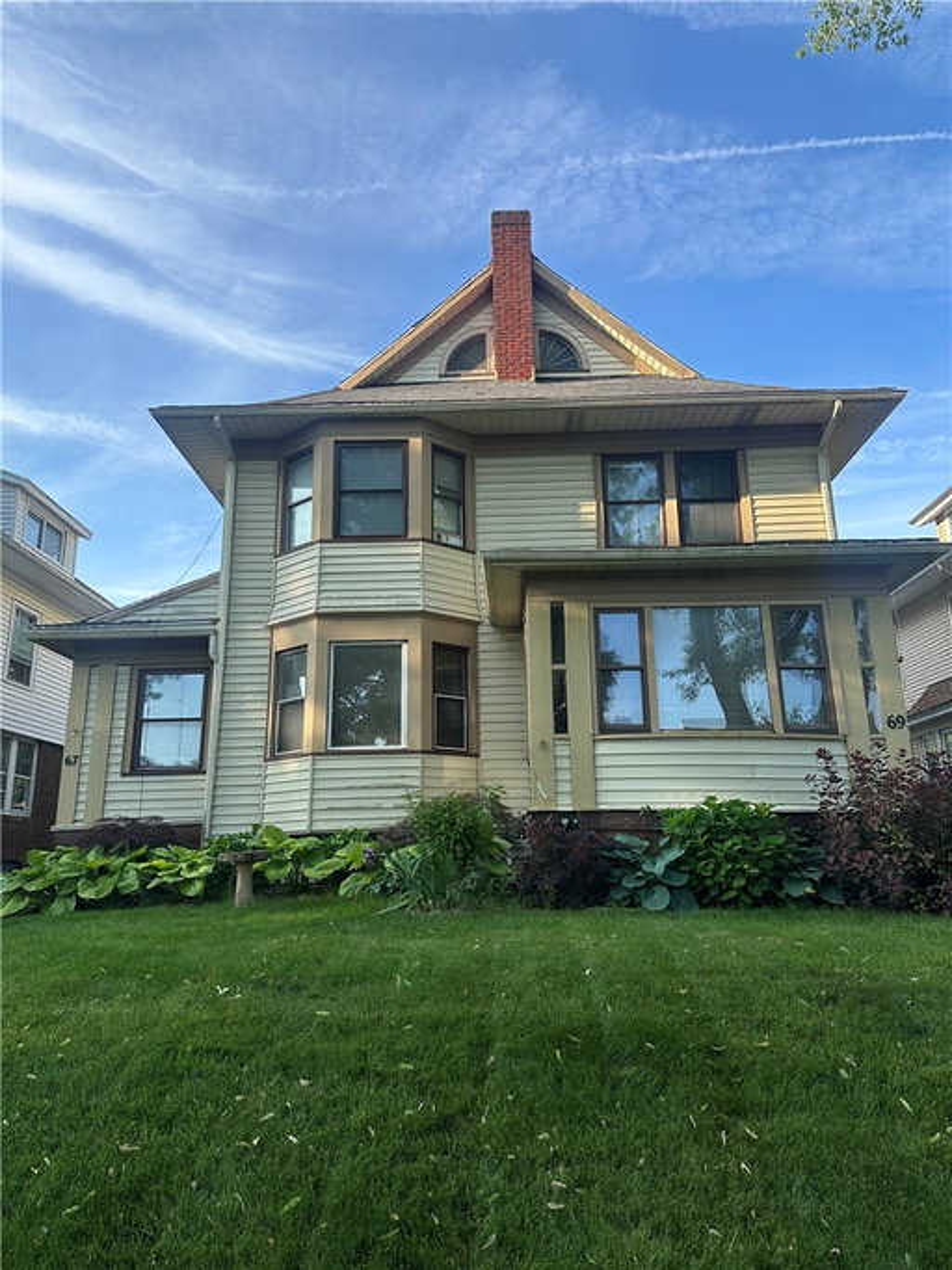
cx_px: 476
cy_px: 635
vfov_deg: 71.6
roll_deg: -0.3
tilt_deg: +16.6
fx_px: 880
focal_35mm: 24
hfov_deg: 56.8
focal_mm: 6.86
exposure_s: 1/1495
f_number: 1.78
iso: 80
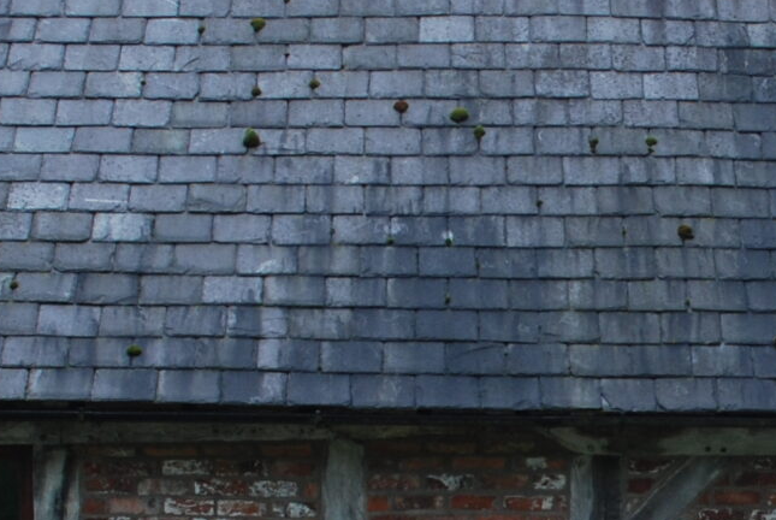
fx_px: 2569
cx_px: 715
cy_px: 538
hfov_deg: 16.9
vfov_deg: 11.4
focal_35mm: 119
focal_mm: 20
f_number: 5
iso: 200
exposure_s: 1/100
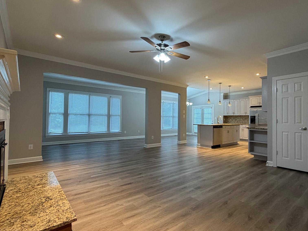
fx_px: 169
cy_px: 117
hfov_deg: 83.8
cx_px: 182
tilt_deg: +0.5
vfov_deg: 68.7
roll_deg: -0.3
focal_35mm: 19
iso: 250
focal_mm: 2.22
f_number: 2.2
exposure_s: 1/60
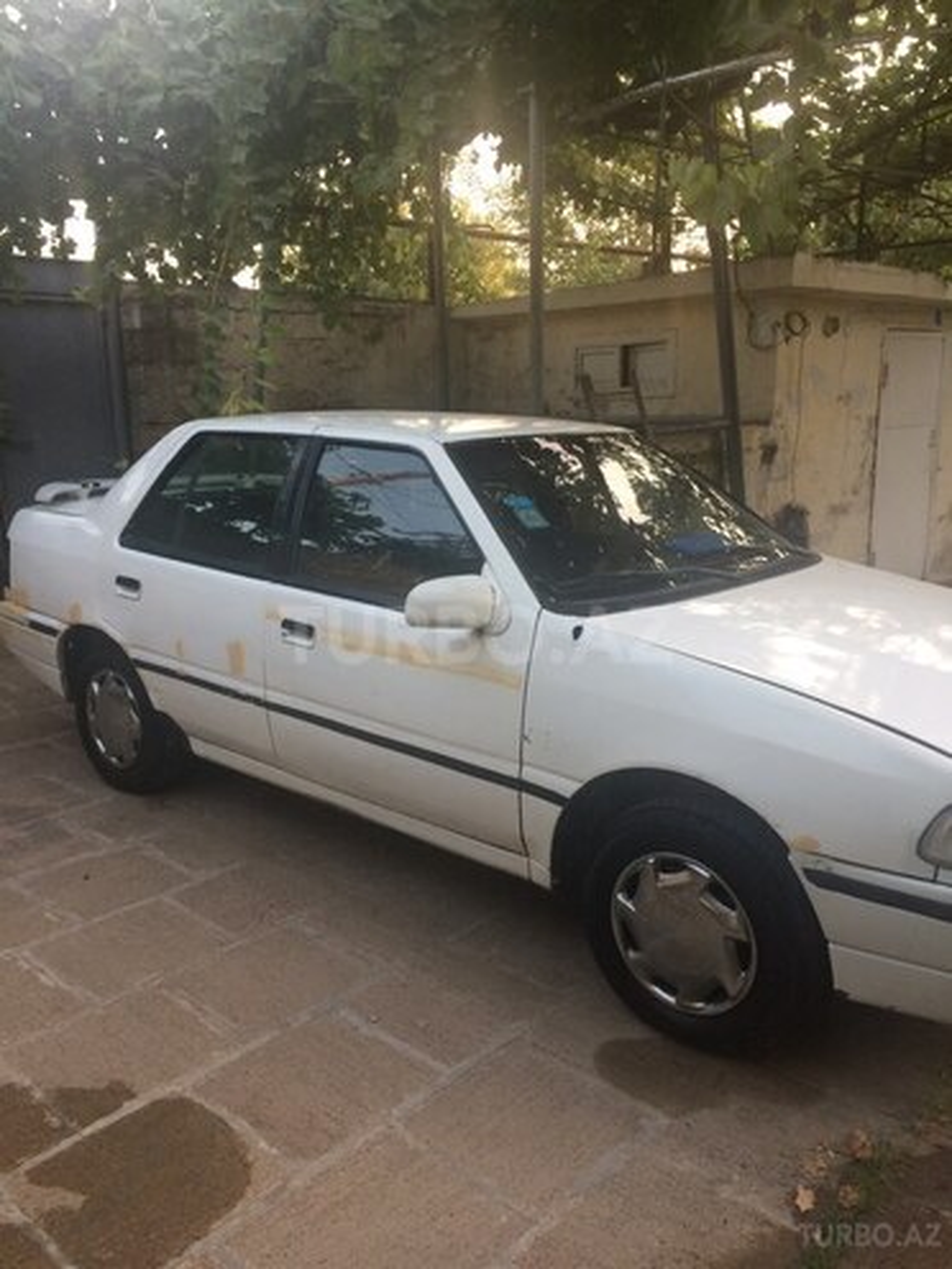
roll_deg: +1.1
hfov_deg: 48.2
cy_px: 634
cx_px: 476
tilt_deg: -13.5
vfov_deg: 61.7
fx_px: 1063
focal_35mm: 29
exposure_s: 1/33
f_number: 2.2
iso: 32
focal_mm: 4.15
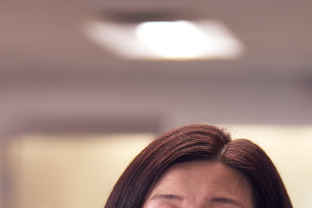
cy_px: 416
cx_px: 182
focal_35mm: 233
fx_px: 2020
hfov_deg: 8.8
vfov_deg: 5.8
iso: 320
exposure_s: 1/125
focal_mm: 50
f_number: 1.2
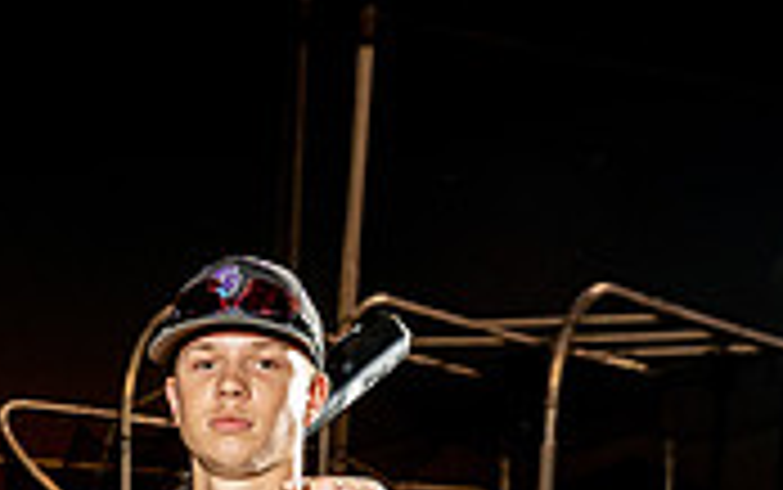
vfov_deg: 9.0
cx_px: 171
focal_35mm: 137
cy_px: 1007
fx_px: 2925
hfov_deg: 15.2
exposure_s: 1/250
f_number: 5.6
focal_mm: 52
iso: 800
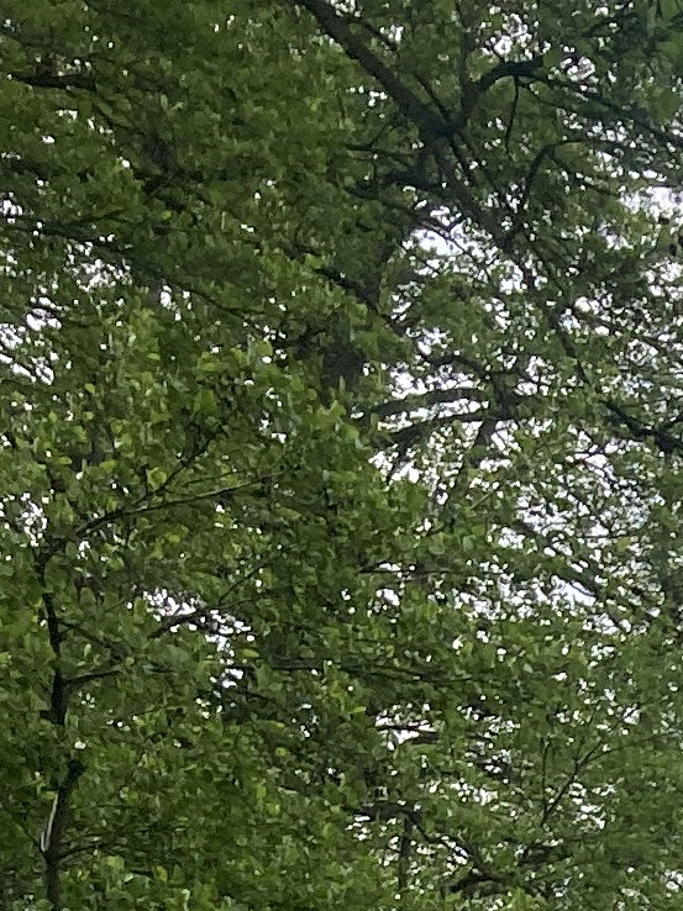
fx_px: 4027
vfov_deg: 10.7
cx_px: 1828
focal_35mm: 153
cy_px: 2308
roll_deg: +0.7
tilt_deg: -1.9
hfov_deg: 8.5
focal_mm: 3.99
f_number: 1.8
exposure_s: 1/1412
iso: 20
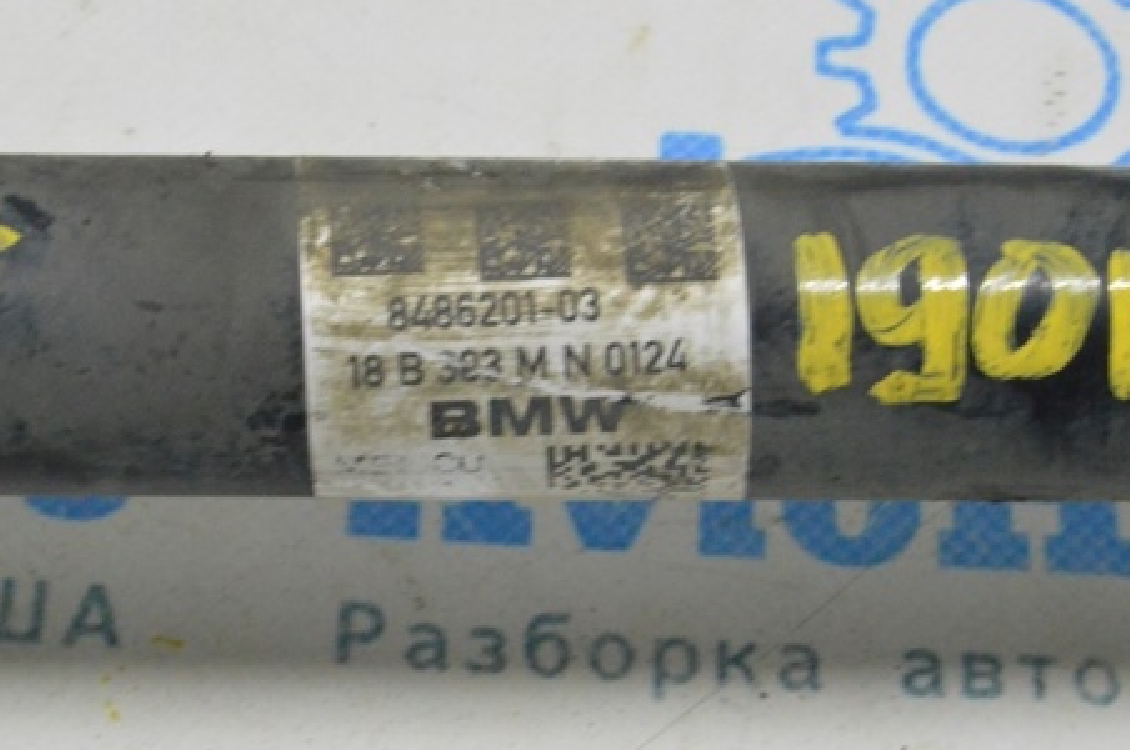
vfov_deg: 11.7
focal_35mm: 117
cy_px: 371
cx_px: 520
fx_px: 3658
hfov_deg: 17.6
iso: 6400
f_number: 20
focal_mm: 55
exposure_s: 1/20
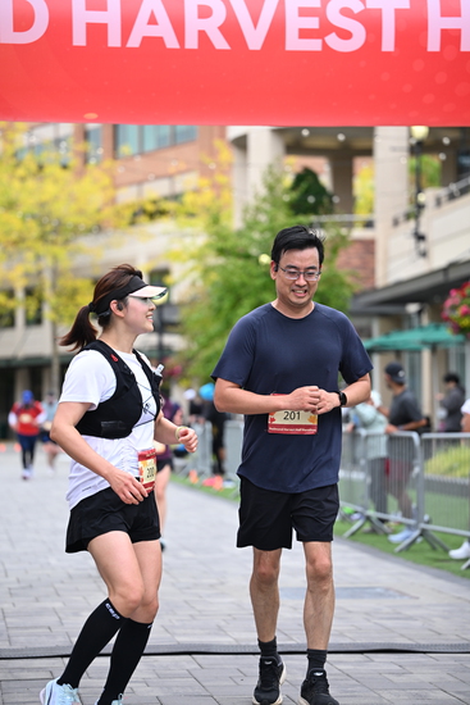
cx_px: 235
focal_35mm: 101
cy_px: 352
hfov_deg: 13.6
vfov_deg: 20.2
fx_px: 1977
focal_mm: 101
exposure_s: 1/2000
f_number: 2.8
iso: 640
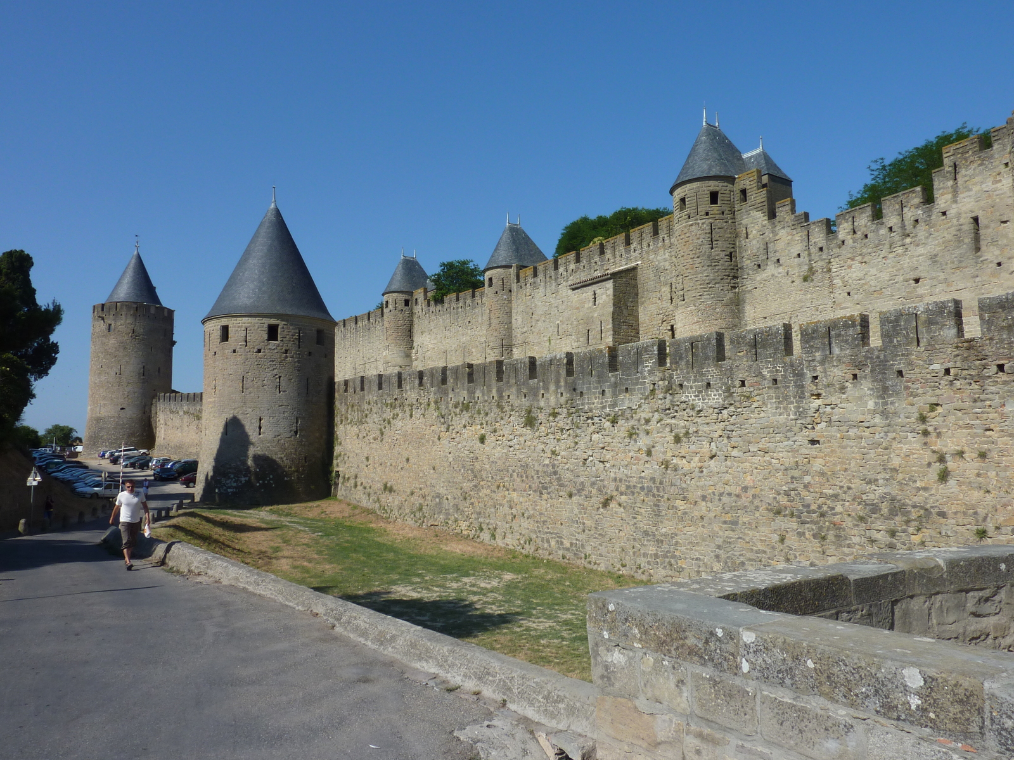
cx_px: 507
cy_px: 380
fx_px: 732
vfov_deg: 54.9
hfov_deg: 69.4
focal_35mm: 25
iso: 80
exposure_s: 1/400
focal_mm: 4.1
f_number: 5.6
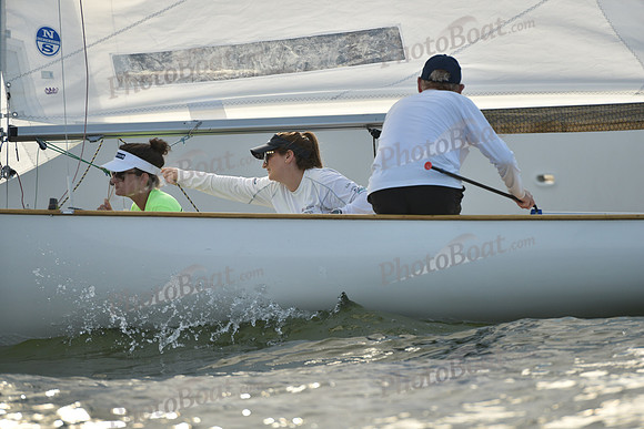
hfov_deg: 3.4
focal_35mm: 600
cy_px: 214
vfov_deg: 2.3
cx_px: 322
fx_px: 10735
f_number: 4.5
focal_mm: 600
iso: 250
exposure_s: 1/1600
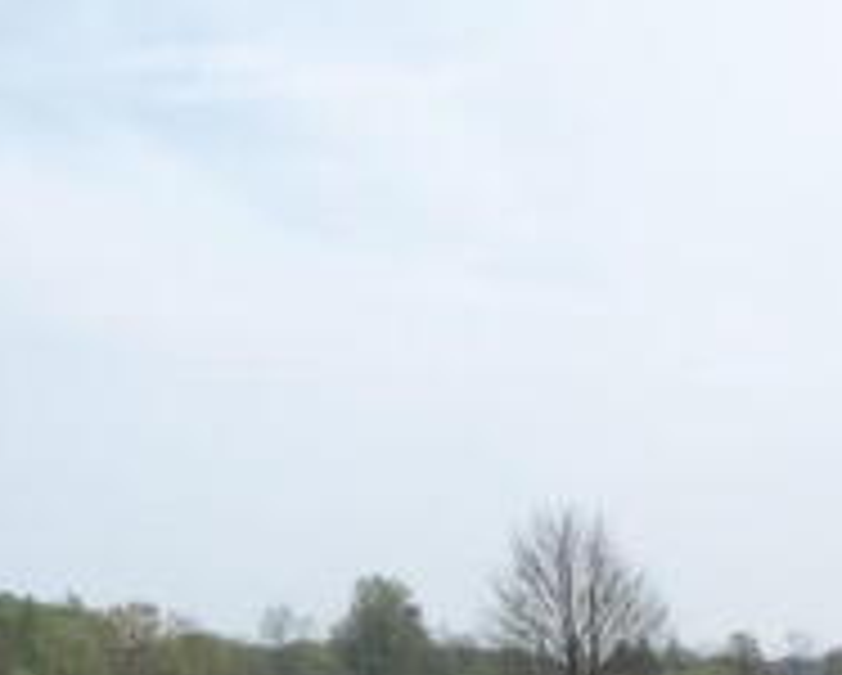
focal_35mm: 73
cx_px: -133
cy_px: 614
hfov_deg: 24.0
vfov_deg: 20.6
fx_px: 1821
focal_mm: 4.3
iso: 160
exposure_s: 1/800
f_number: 4
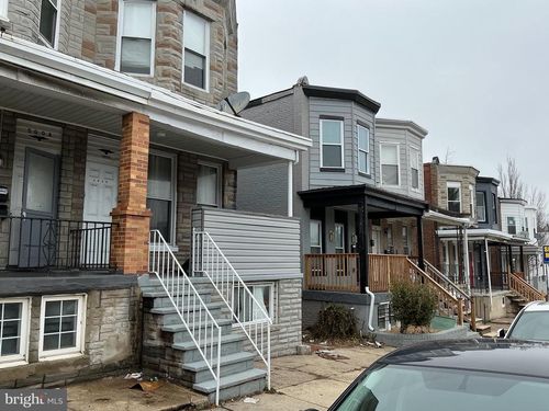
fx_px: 460
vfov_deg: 48.2
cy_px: 206
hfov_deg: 61.7
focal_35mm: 29
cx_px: 274
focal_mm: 3
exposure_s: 1/454
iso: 25
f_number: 1.8
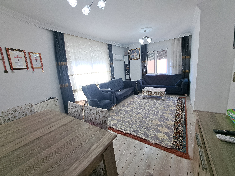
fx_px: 88
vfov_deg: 89.9
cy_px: 88
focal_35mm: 13
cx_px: 118
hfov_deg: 106.2
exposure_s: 1/100
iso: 50
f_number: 2.2
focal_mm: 1.74
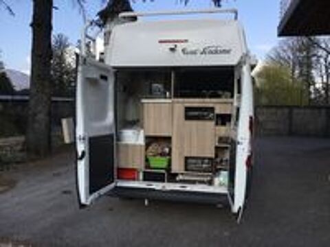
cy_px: 124
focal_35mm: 31
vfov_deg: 45.4
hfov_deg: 58.4
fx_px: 296
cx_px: 165
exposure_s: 1/590
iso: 25
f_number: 2.4
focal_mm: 3.3
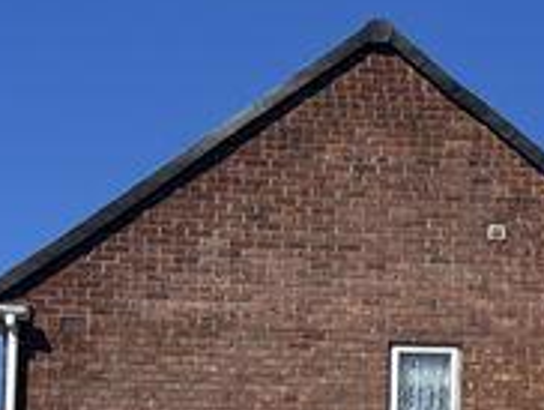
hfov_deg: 11.8
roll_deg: +0.2
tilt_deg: +6.3
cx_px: 1160
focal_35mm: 146
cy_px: 539
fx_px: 2297
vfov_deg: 10.0
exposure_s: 1/5618
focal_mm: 5.96
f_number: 1.6
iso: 50
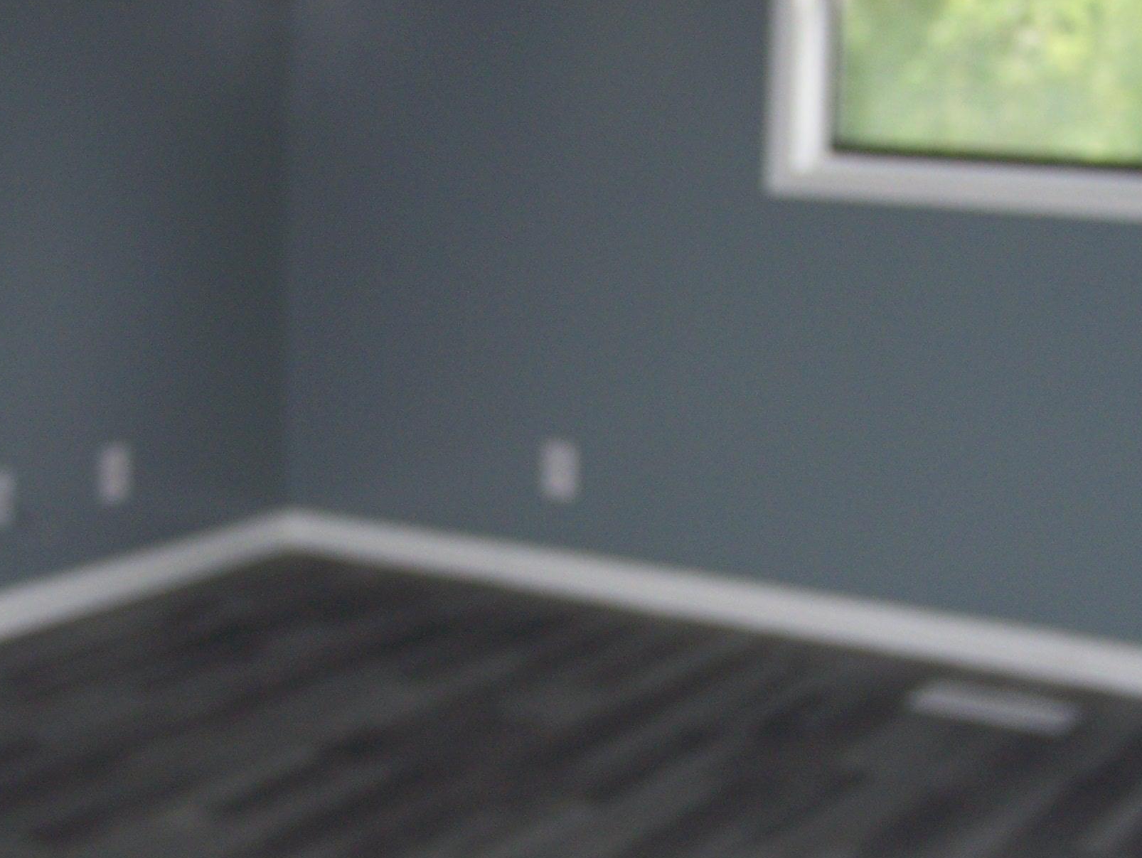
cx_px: 535
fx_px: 2212
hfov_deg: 28.9
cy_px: 526
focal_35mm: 67
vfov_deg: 21.9
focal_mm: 6.3
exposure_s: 1/60
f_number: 2.8
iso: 80
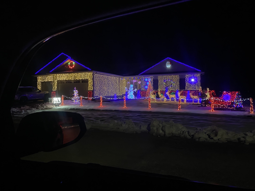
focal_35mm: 26
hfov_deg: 67.3
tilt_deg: -1.1
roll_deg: -0.2
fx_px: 192
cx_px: 128
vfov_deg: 53.1
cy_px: 96
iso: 800
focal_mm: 4.25
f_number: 1.8
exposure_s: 1/30
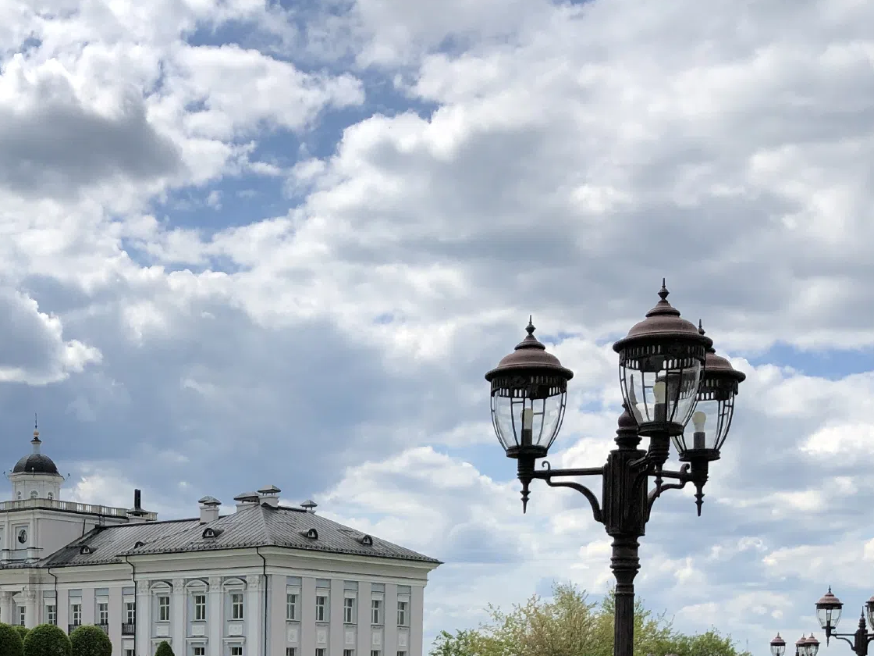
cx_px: 190
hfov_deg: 31.4
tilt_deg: -1.7
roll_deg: -0.1
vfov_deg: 23.1
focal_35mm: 60
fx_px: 1515
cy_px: 701
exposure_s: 1/3745
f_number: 1.8
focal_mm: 4
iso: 20
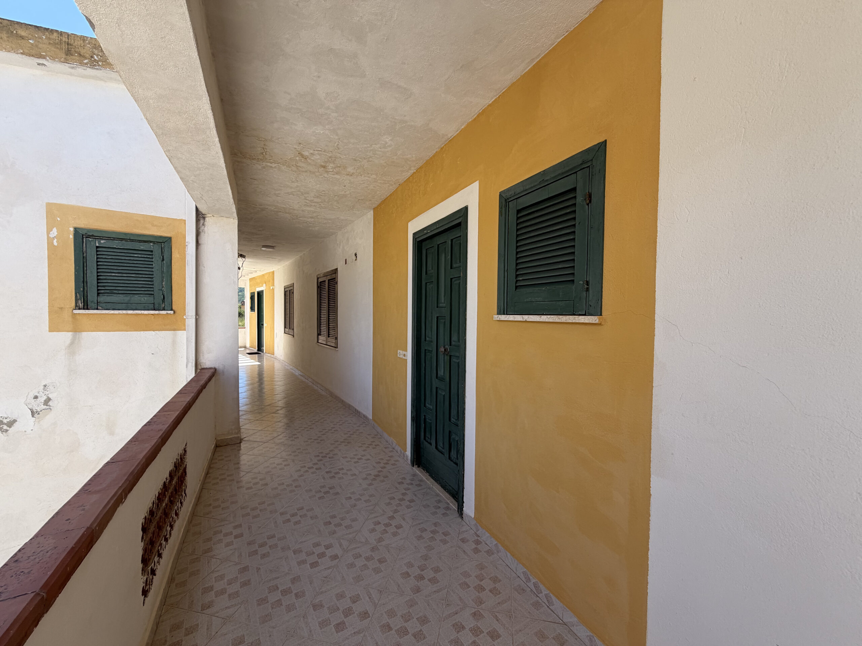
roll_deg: -1.1
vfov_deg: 85.7
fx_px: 349
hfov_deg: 102.1
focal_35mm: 14
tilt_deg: -1.8
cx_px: 431
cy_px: 323
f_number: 2.2
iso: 40
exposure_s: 1/502
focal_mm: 2.22
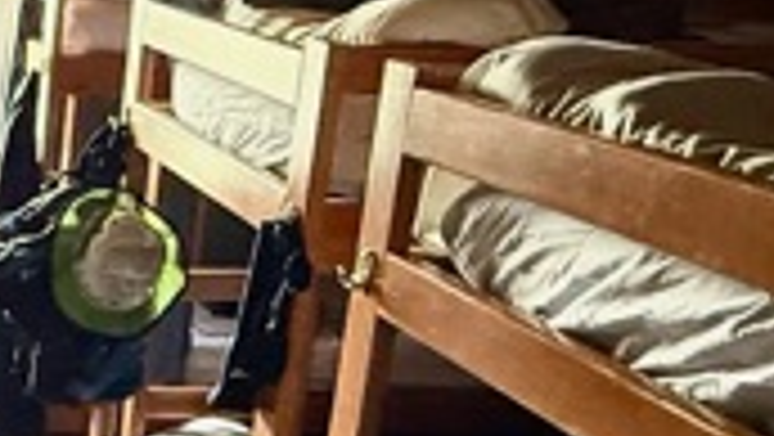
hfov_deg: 24.9
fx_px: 1458
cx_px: -284
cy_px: 369
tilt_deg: -18.8
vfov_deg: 16.9
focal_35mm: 71
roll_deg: -1.1
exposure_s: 1/60
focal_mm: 2.22
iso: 800
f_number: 2.2
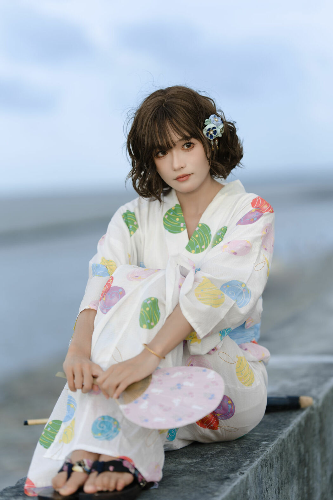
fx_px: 1179
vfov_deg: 23.9
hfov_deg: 16.1
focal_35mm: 85
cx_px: 166
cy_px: 250
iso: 100
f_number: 1.6
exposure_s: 1/1600
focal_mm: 85
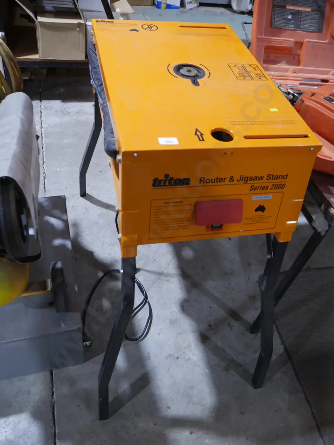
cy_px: 222
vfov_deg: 63.4
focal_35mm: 28
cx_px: 167
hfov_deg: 49.7
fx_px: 360
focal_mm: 14
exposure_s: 1/60
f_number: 3.5
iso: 500
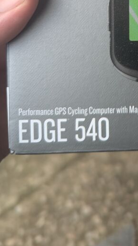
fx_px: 404
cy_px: -10
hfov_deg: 17.9
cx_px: 188
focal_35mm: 62
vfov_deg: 30.9
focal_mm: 6.81
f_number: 1.85
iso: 49
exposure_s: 1/168
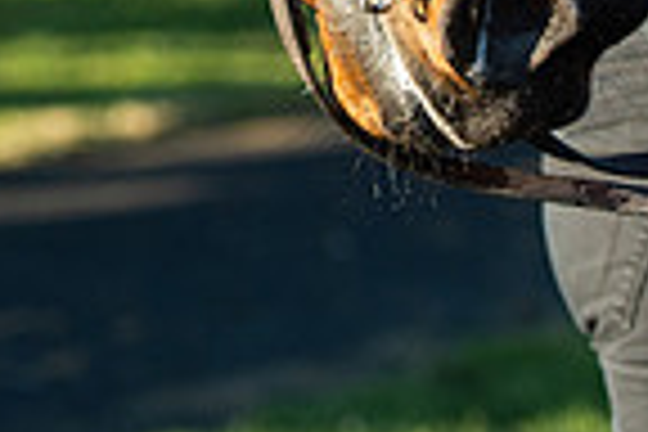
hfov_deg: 4.6
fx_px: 8045
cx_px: -87
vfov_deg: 3.1
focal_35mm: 447
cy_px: -495
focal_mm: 95
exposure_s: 1/1250
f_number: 4
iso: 400
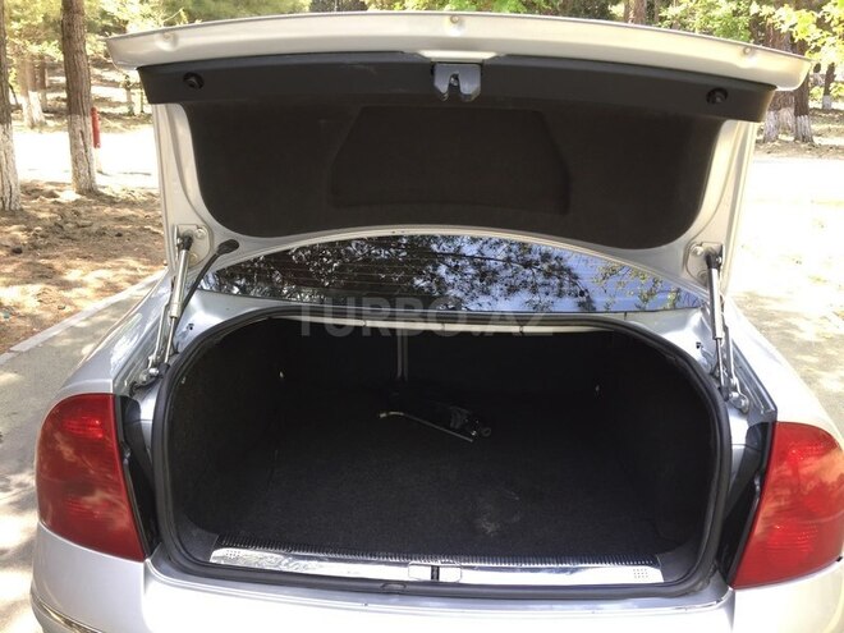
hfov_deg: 61.7
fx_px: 707
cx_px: 422
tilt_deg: -17.3
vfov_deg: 48.2
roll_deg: -2.3
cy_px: 316
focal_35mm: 29
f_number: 2.2
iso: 40
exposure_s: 1/100
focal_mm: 4.15
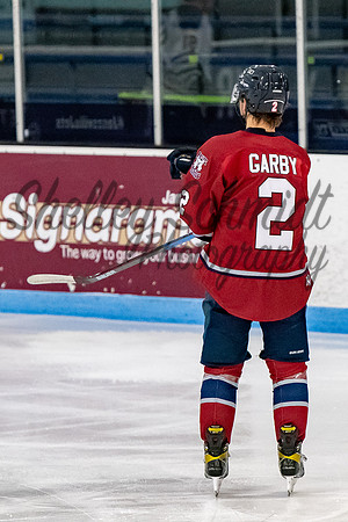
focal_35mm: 481
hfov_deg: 2.9
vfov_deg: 4.3
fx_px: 6970
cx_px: 276
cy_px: 207
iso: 2000
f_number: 3.5
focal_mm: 175
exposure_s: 1/800
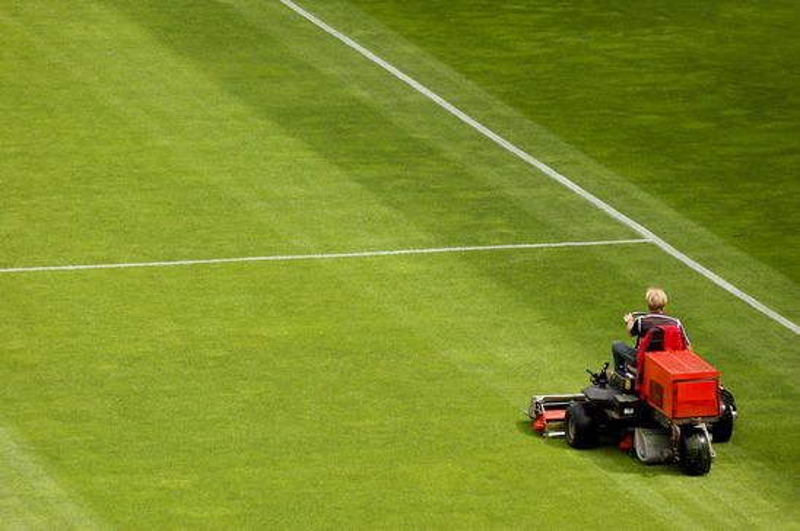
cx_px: 400
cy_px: 266
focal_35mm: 300
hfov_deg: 6.9
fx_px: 6659
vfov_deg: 4.6
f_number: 4.8
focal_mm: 200
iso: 200
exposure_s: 1/1500
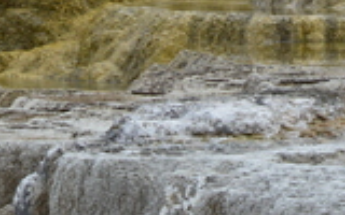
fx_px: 7014
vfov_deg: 1.8
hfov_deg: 2.8
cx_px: 433
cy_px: -4
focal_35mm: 746
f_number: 11
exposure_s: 1/500
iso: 400
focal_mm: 140
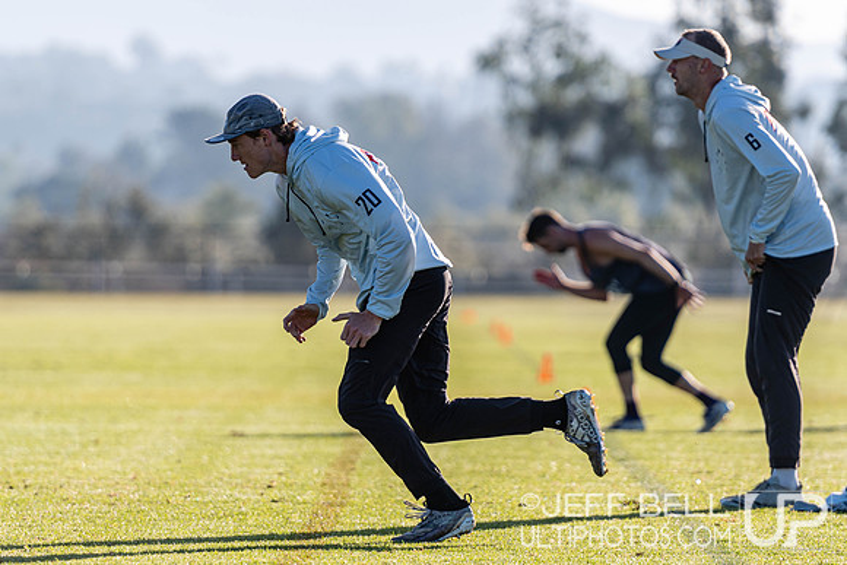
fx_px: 7997
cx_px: 420
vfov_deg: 4.0
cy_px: 289
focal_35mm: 340
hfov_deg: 6.1
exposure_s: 1/1600
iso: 100
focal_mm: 200
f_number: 2.8
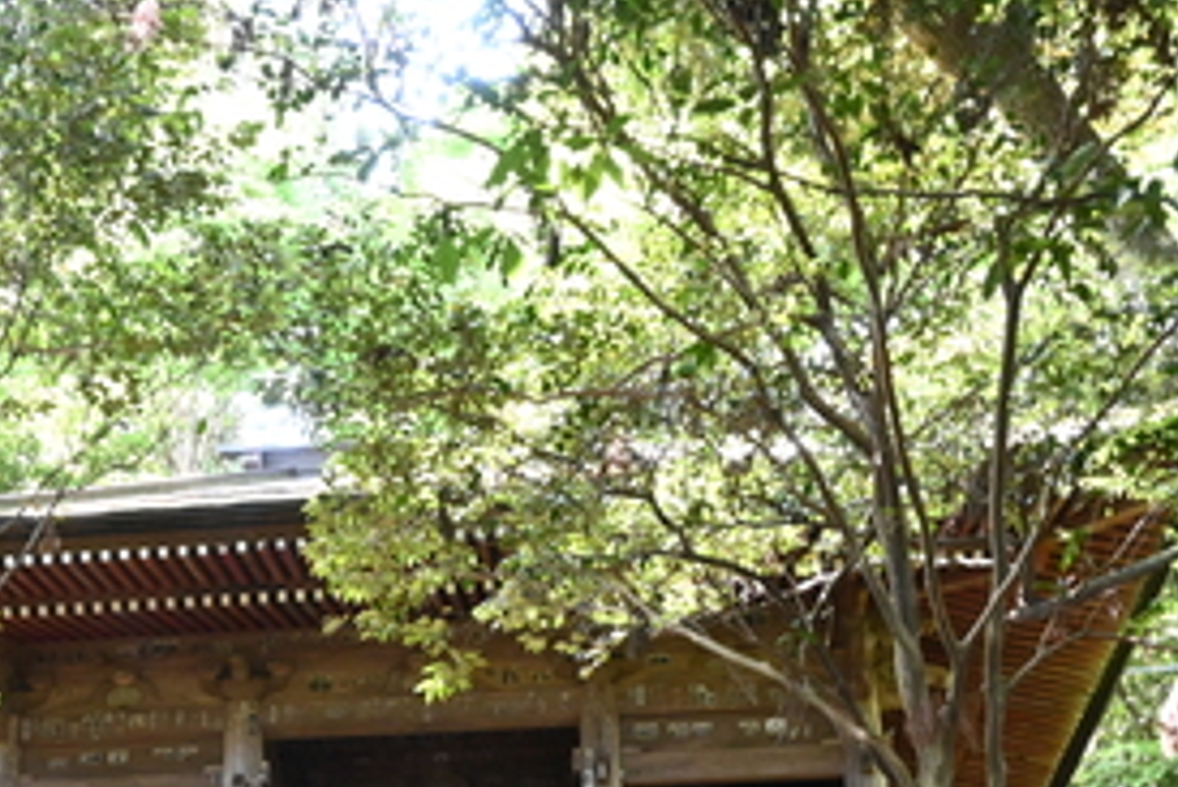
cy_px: 910
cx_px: 396
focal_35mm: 56
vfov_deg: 22.6
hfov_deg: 35.3
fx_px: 1833
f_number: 7.1
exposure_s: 1/25
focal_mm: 16
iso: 4000
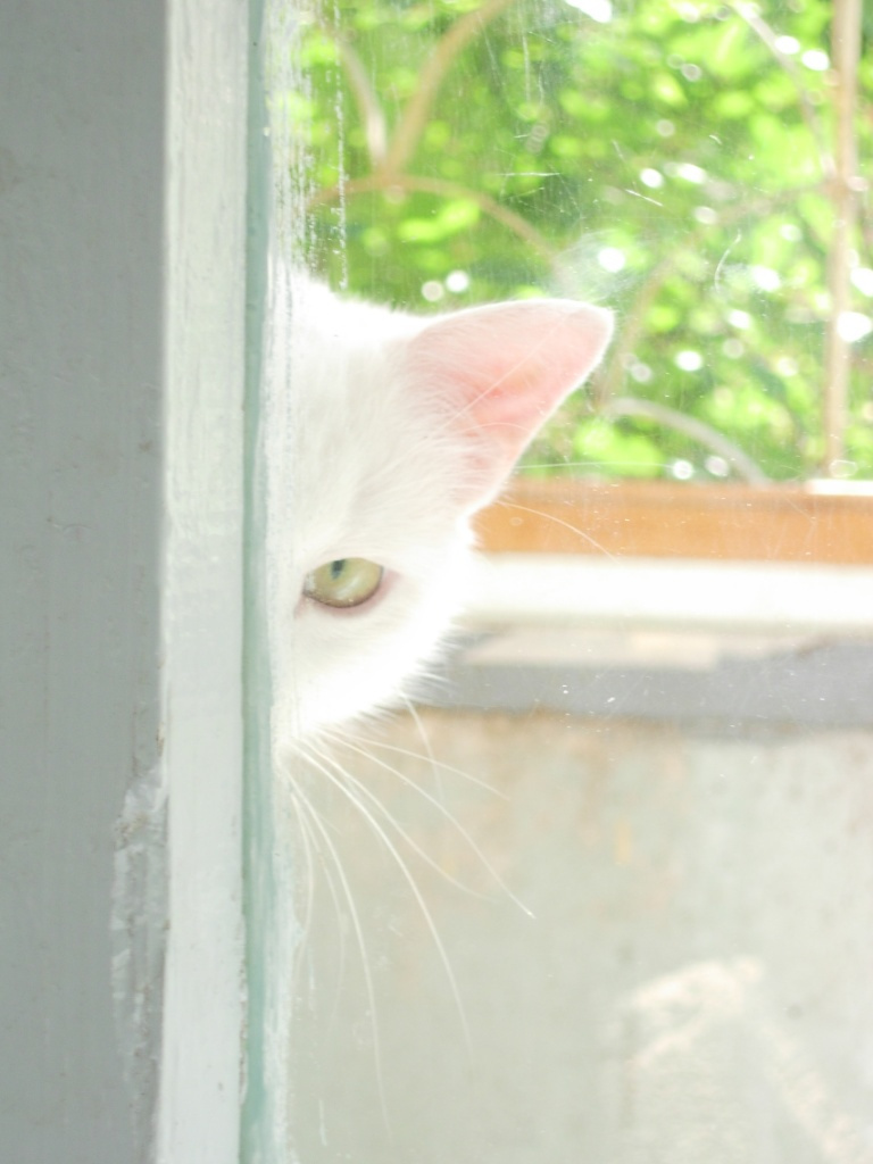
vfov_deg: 17.4
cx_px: 436
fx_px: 3800
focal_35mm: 113
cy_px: 582
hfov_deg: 13.1
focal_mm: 23.4
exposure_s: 1/60.4
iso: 79
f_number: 4.9
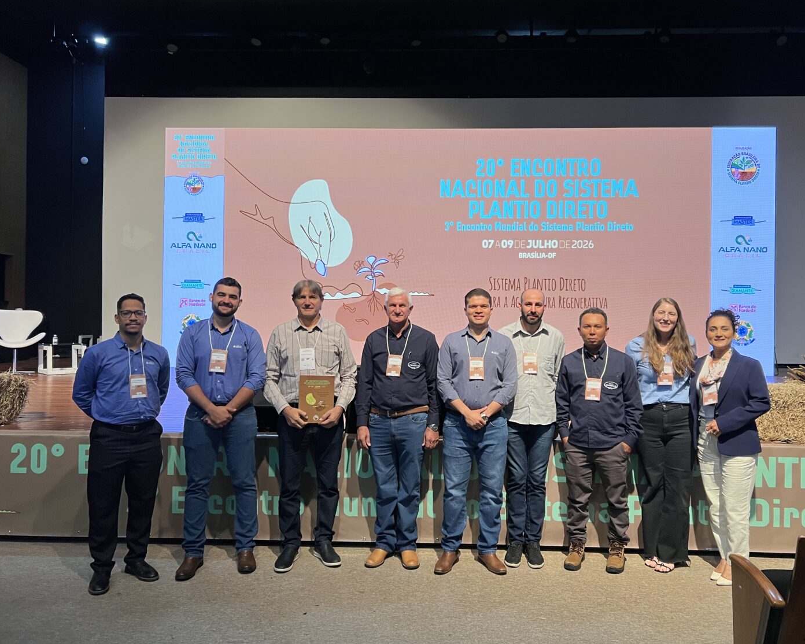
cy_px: 316
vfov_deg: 51.5
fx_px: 667
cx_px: 435
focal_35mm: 28
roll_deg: +1.2
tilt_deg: +1.7
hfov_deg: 62.1
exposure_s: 1/70
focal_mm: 5.7
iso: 125
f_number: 1.5
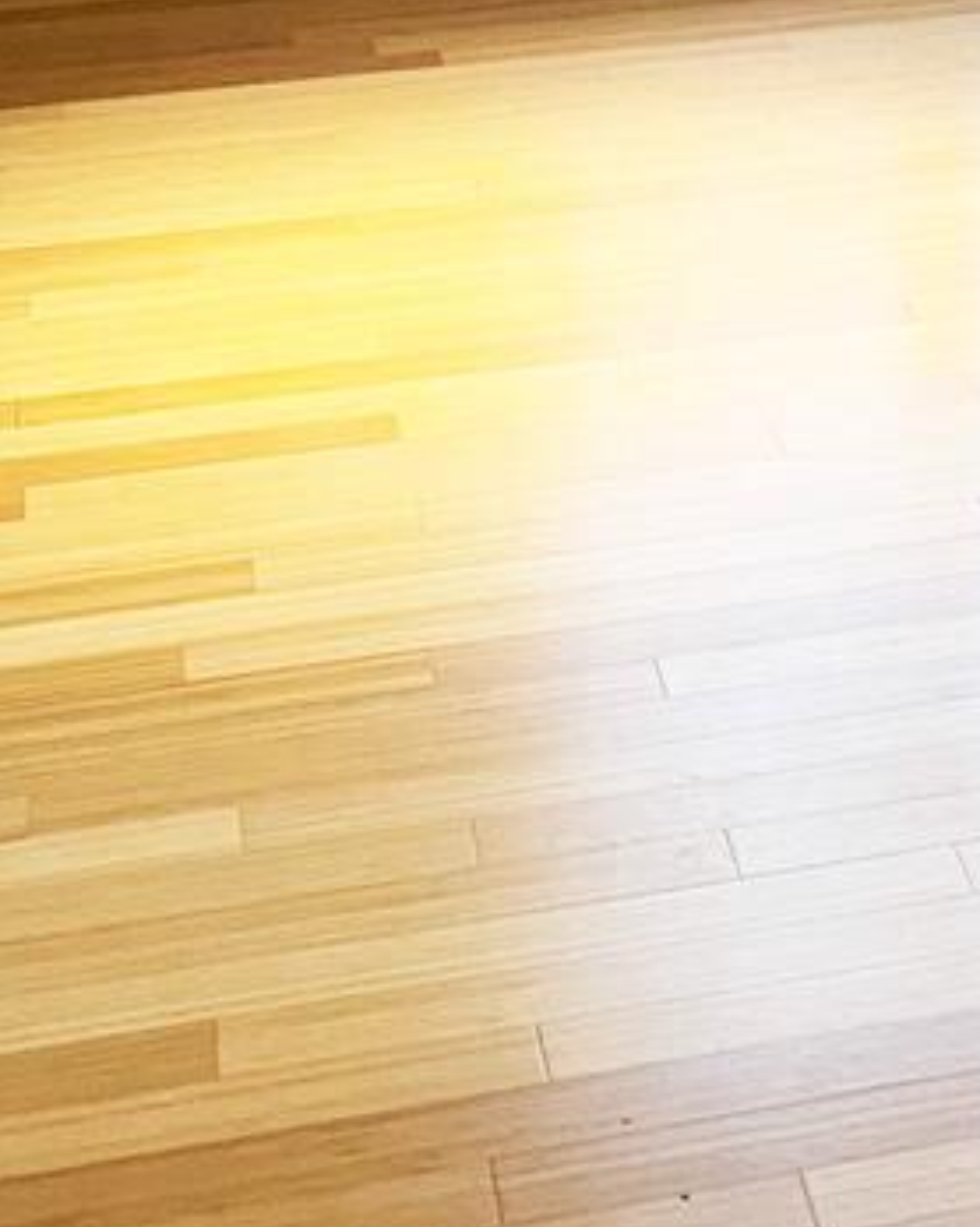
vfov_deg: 15.7
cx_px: 1687
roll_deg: +2.3
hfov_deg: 12.7
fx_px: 4064
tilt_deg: -4.0
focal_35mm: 112
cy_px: -638
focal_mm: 4.25
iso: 200
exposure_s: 1/60
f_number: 1.8
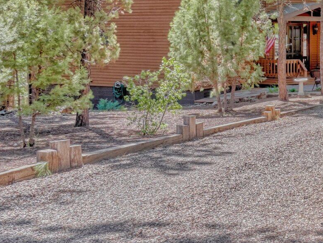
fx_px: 568
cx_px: 405
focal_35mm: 61
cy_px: 31
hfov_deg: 27.3
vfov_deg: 23.6
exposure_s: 1/15
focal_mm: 11
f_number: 8
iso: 400
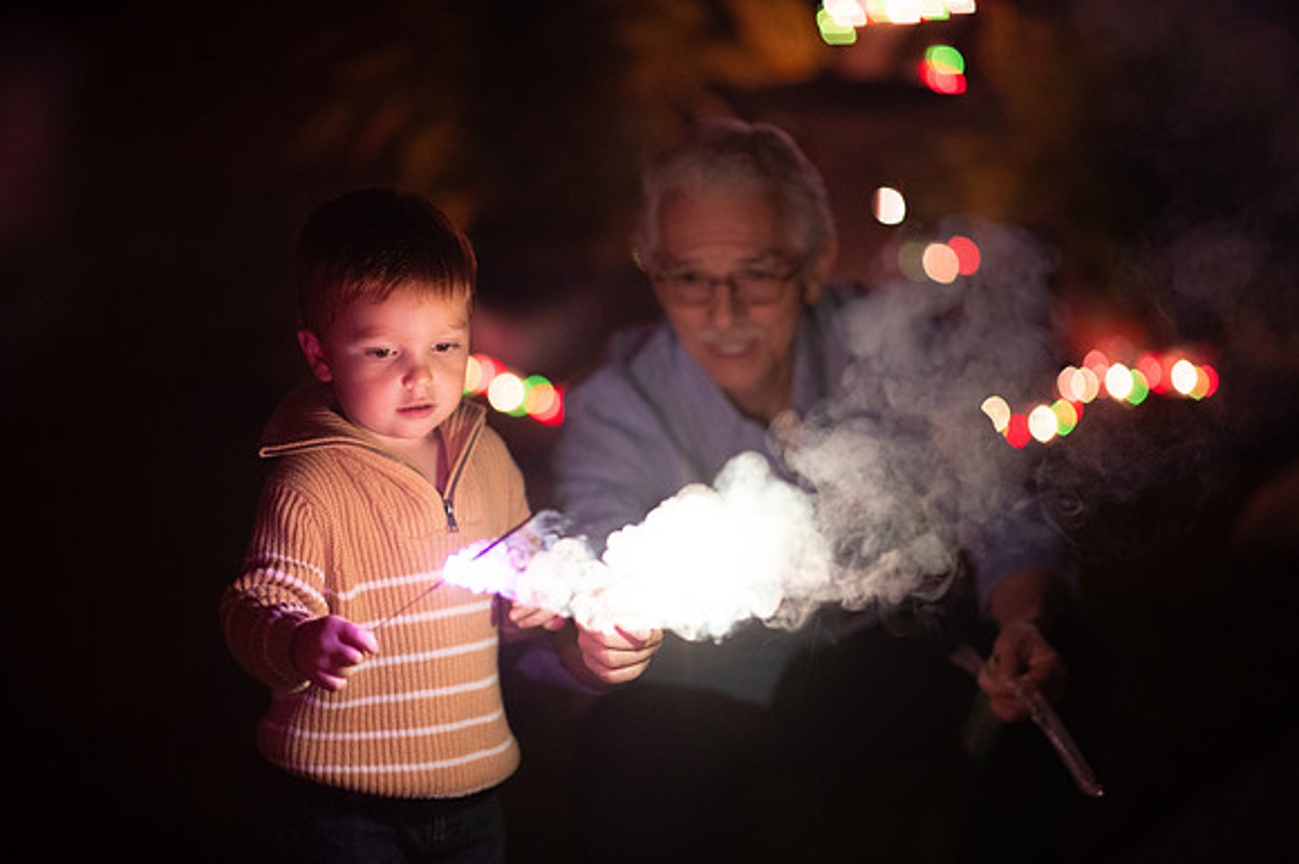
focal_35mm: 85
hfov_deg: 23.9
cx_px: 650
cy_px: 432
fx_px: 3065
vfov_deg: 16.1
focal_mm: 85
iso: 5600
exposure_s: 1/640
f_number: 1.4
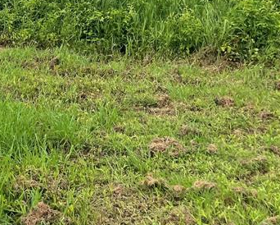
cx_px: -57
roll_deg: +0.2
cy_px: -36
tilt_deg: -1.4
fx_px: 630
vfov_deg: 19.2
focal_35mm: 76
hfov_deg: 23.0
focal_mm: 4.2
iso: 32
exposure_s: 1/3509
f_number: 1.6
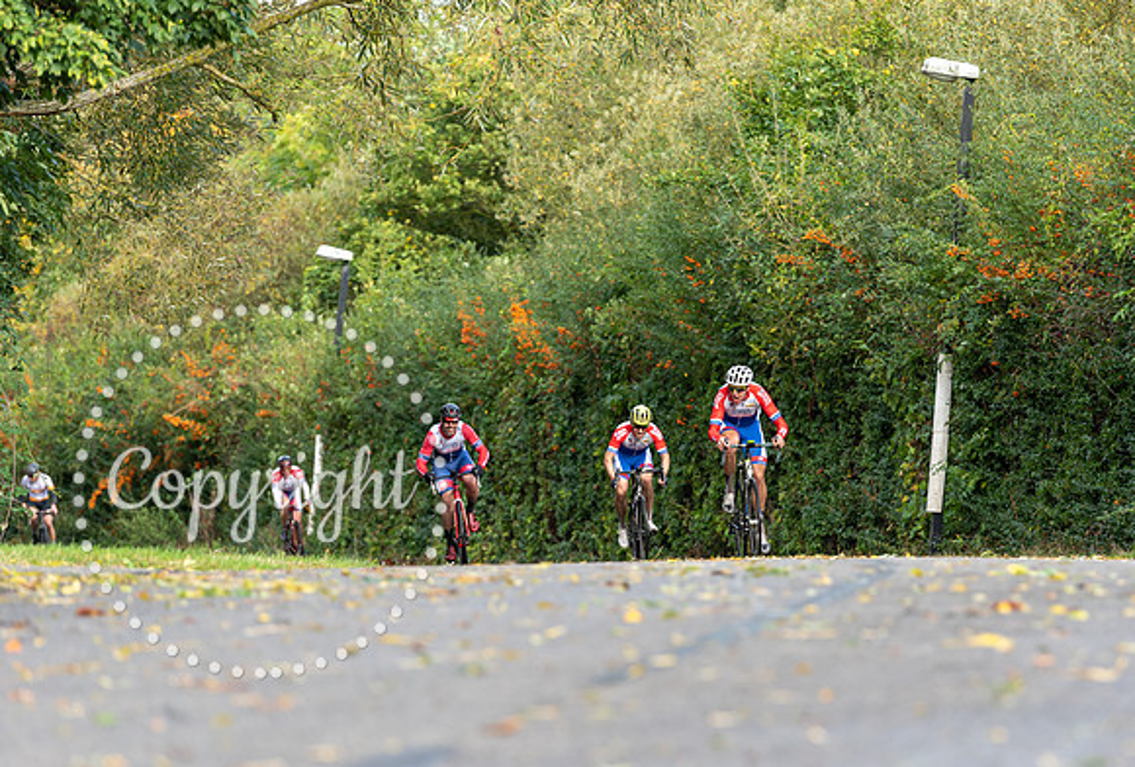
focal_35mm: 242
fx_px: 7658
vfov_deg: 5.7
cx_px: 727
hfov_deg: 8.5
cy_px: 390
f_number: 4
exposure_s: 1/320
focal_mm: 185
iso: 200
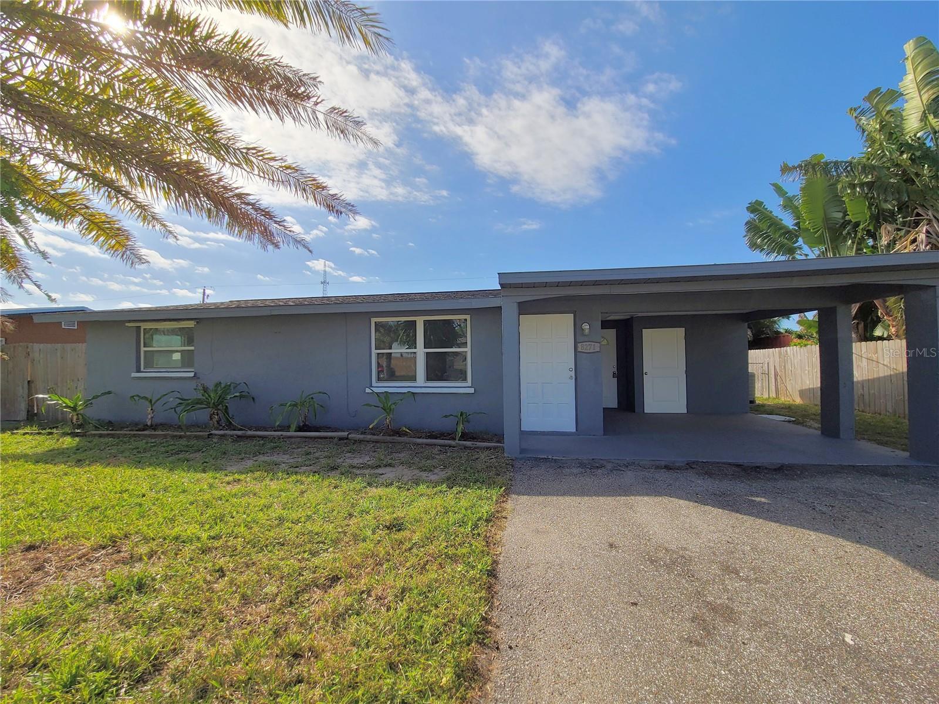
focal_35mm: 13
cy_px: 352
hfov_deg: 106.2
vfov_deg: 89.9
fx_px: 353
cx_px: 470
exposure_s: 1/2128
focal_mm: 2.2
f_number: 2.2
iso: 64
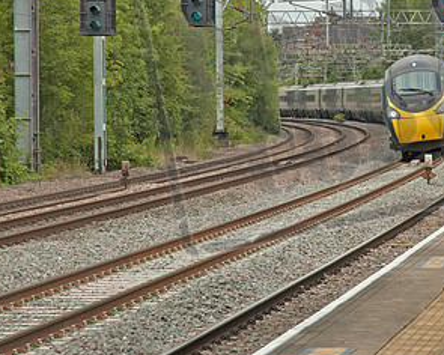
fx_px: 2536
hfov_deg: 10.0
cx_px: 348
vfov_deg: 8.0
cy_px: 83
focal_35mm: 193
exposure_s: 1/500
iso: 320
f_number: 5.6
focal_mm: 70
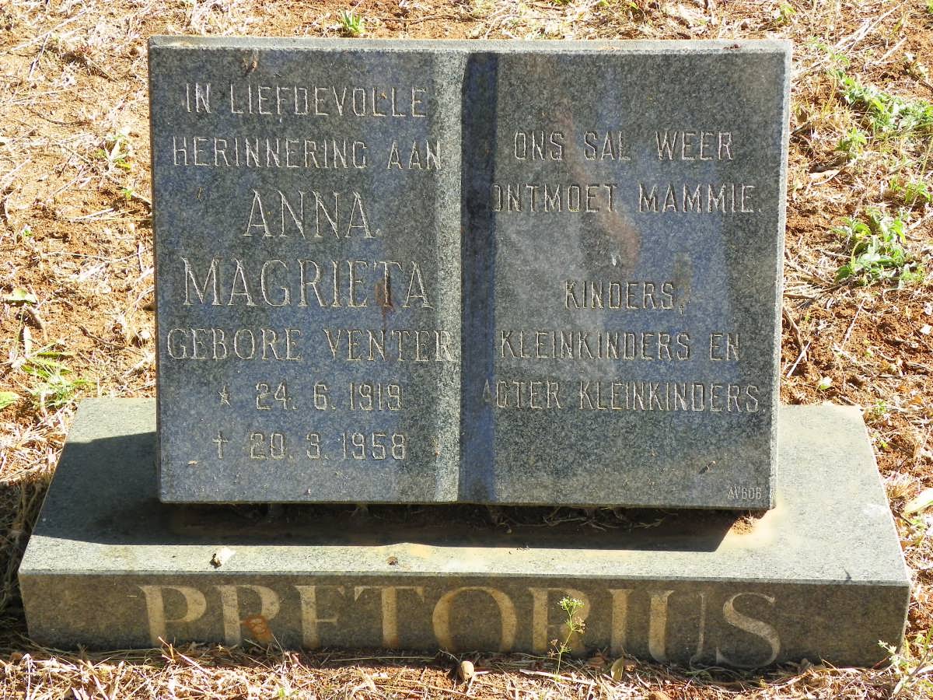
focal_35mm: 64
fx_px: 1725
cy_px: 350
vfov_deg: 22.9
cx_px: 466
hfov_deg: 30.3
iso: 64
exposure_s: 1/125
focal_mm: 11.4
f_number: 3.5
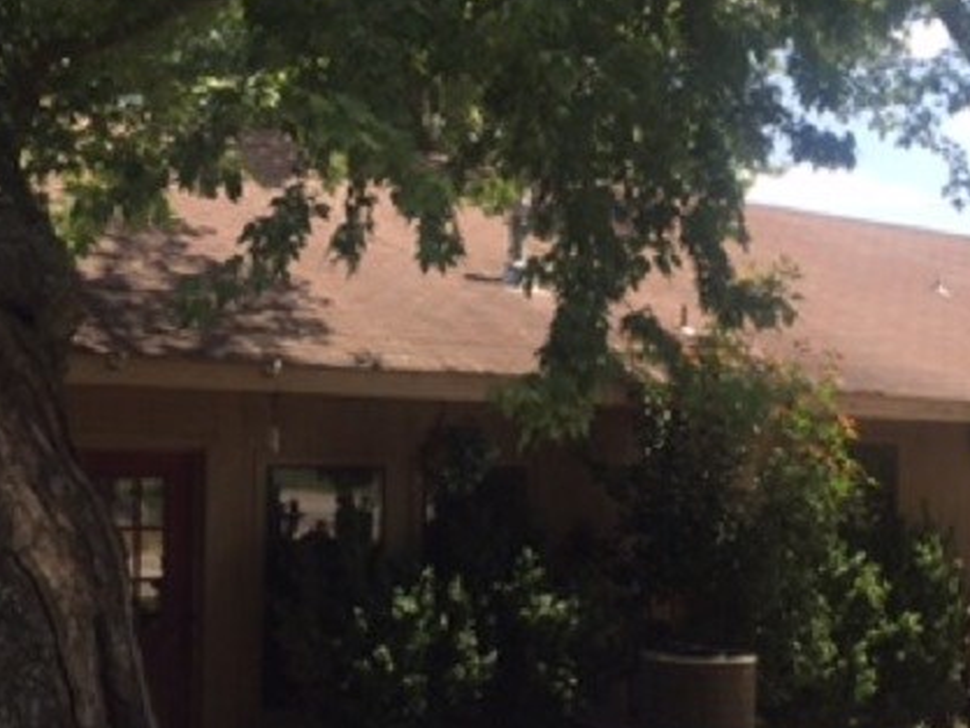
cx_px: 768
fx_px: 1991
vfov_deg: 20.6
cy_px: 526
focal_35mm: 71
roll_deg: -1.5
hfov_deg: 26.9
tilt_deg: -1.6
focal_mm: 4.15
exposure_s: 1/964
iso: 32
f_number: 2.2
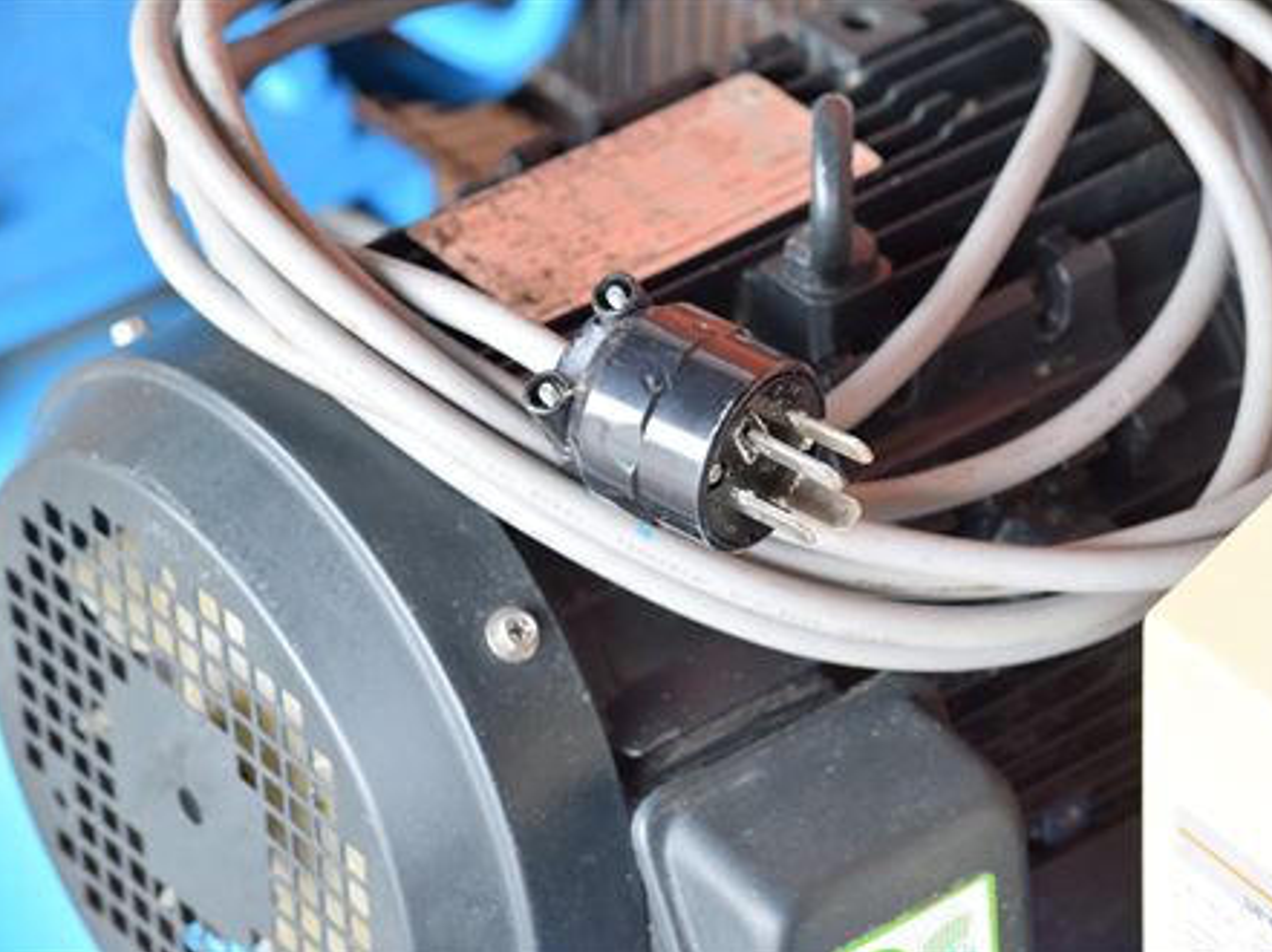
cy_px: 479
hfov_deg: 15.1
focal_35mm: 131
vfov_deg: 11.3
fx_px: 4810
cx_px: 689
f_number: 6.3
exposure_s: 1/320
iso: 1250
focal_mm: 80
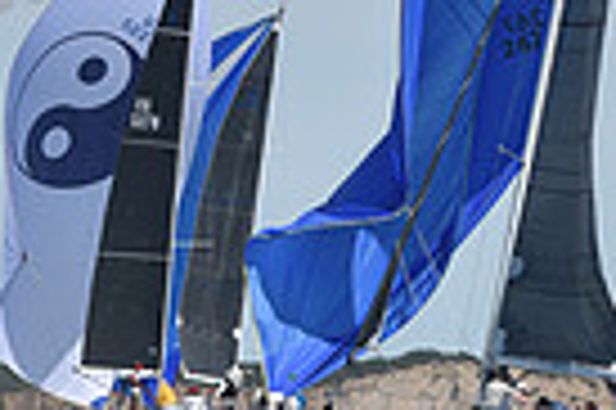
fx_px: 8391
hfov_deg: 4.2
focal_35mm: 491
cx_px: 409
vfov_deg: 2.8
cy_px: 187
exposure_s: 1/800
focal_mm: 116
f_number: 11
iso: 250
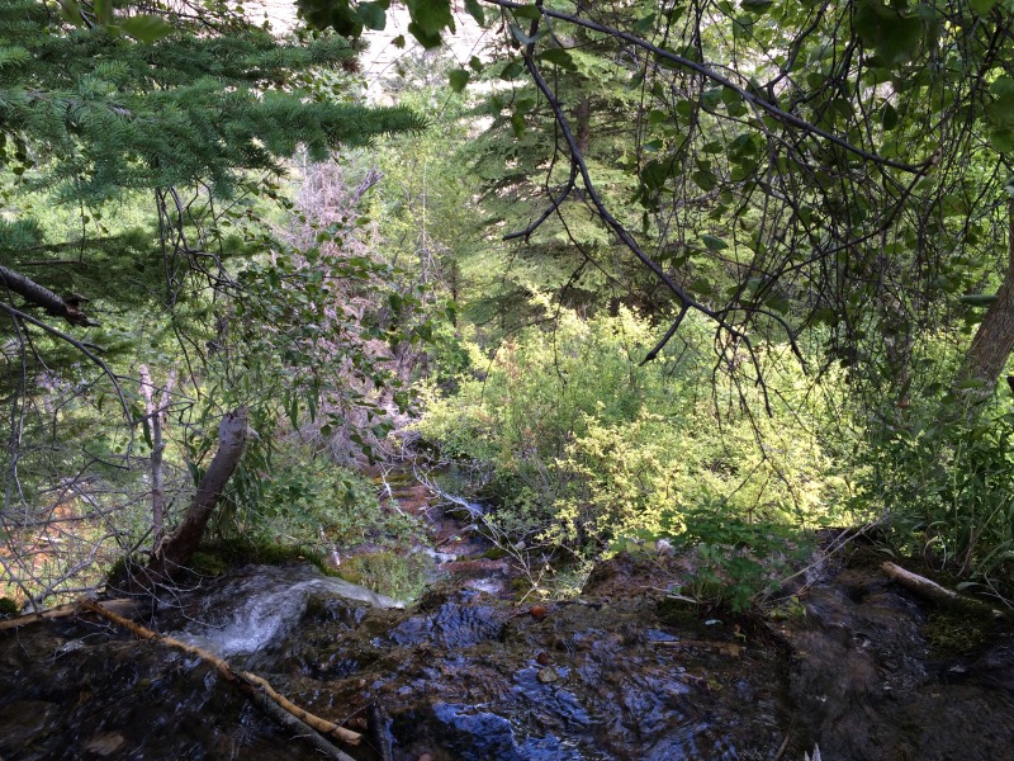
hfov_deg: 61.7
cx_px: 507
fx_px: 849
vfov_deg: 48.2
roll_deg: +2.1
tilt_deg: -26.1
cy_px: 380
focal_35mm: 29
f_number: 2.2
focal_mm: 4.15
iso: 40
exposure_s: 1/60
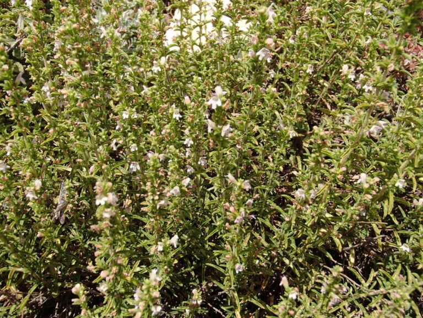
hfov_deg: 50.1
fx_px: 452
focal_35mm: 37
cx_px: 212
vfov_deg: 38.7
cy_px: 159
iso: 100
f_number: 4.7
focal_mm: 6.64
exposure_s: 1/640
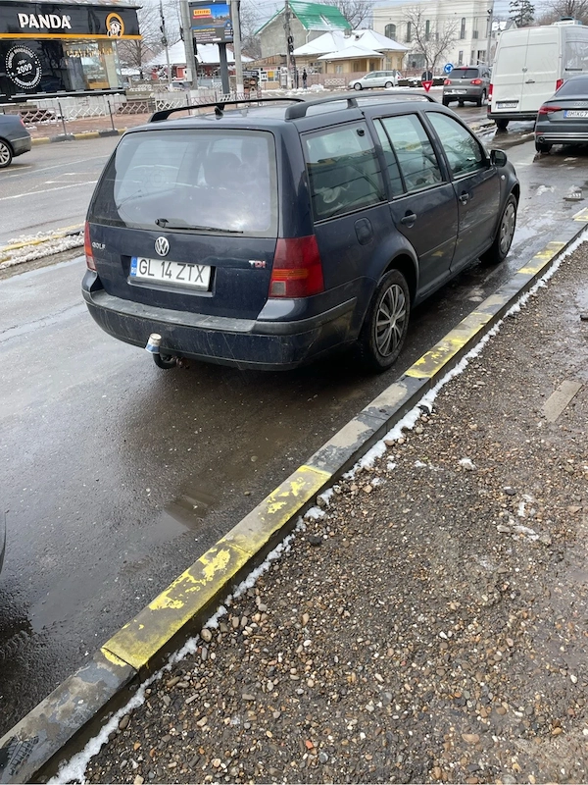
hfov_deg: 53.1
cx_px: 294
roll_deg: +2.7
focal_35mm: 26
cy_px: 392
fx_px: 589
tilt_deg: -29.3
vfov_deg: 67.3
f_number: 1.6
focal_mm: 4.2
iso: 32
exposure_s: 1/796
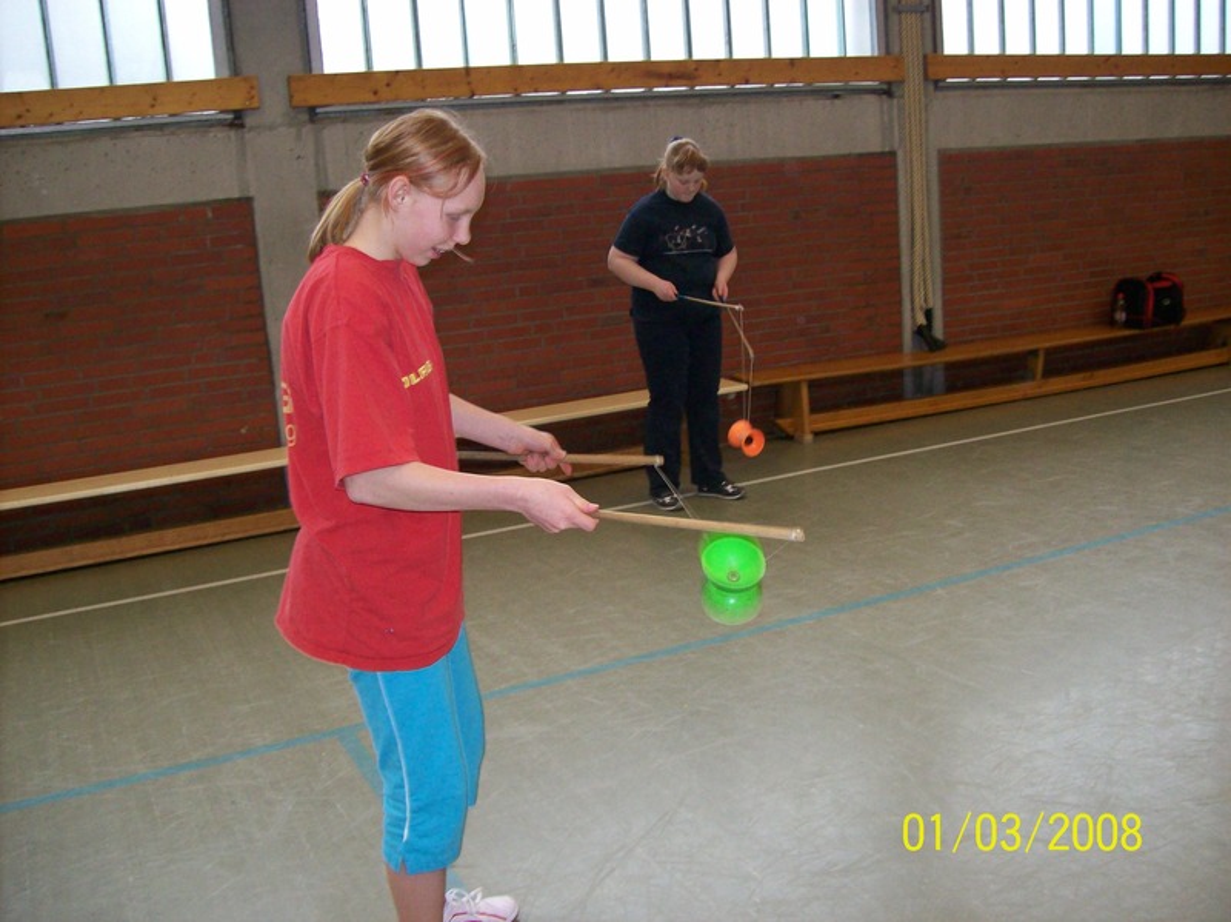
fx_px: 1279
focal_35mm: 36
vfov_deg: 39.6
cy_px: 461
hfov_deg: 51.4
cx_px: 616
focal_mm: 6
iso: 200
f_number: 2.7
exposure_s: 1/64
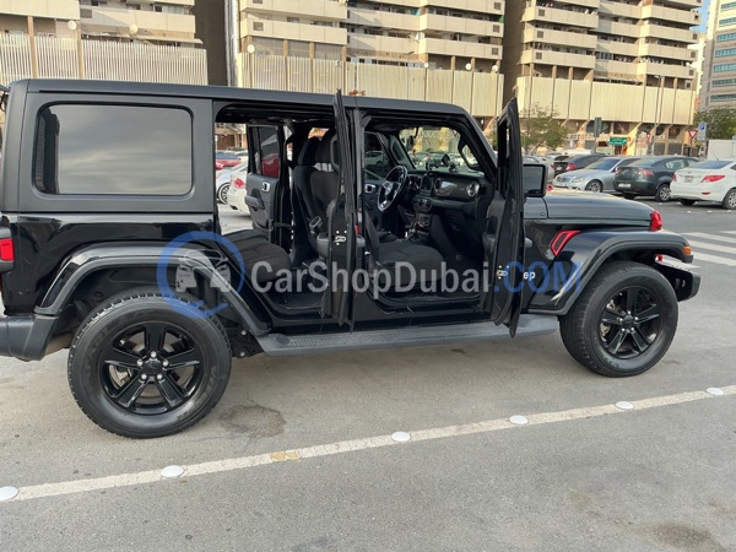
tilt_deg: -10.2
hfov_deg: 61.7
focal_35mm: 29
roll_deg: +0.0
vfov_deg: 48.2
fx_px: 617
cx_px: 368
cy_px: 276
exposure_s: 1/191
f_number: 1.8
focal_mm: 3
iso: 20
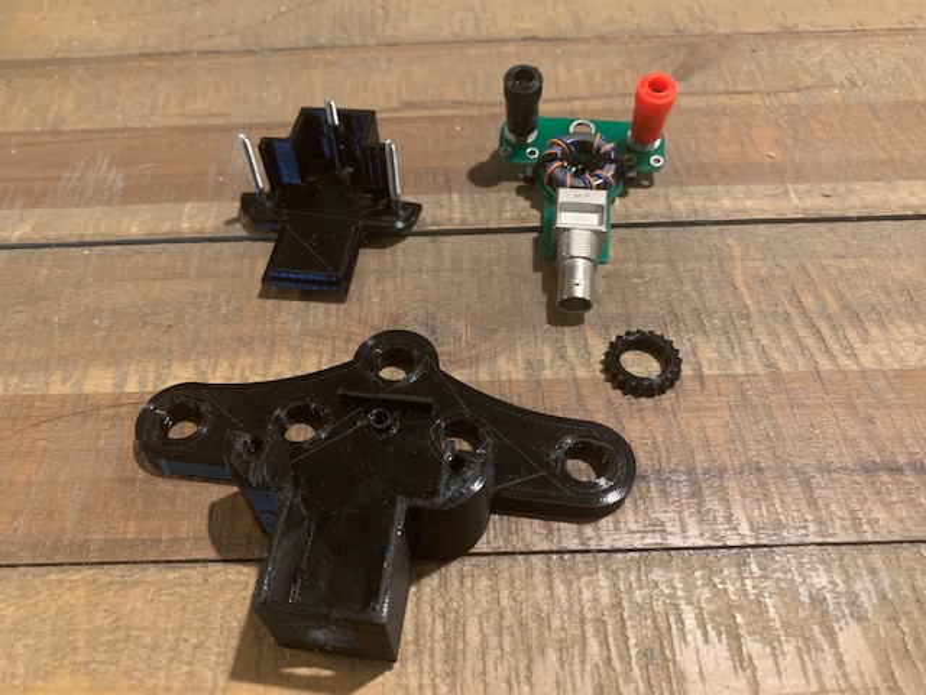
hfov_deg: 67.3
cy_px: 348
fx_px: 696
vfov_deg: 53.1
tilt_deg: -55.6
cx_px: 463
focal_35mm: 26
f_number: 1.8
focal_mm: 4.25
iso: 320
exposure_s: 1/30
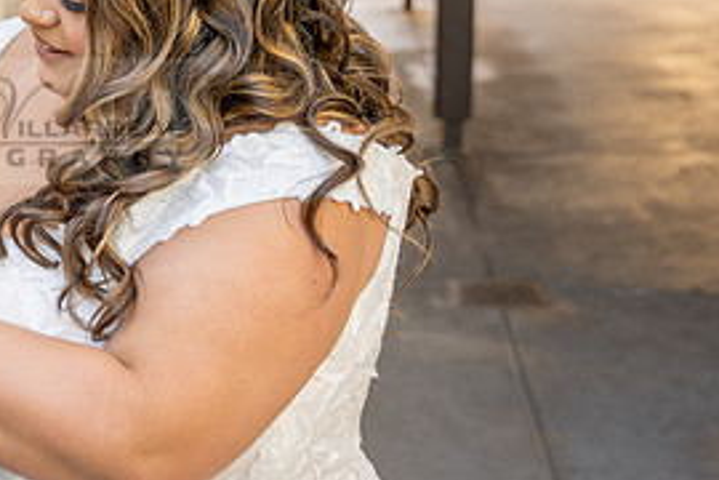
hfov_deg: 26.7
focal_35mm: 71
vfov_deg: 19.1
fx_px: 1418
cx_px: -19
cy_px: 121
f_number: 3.2
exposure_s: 1/80
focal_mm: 33.1
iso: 125
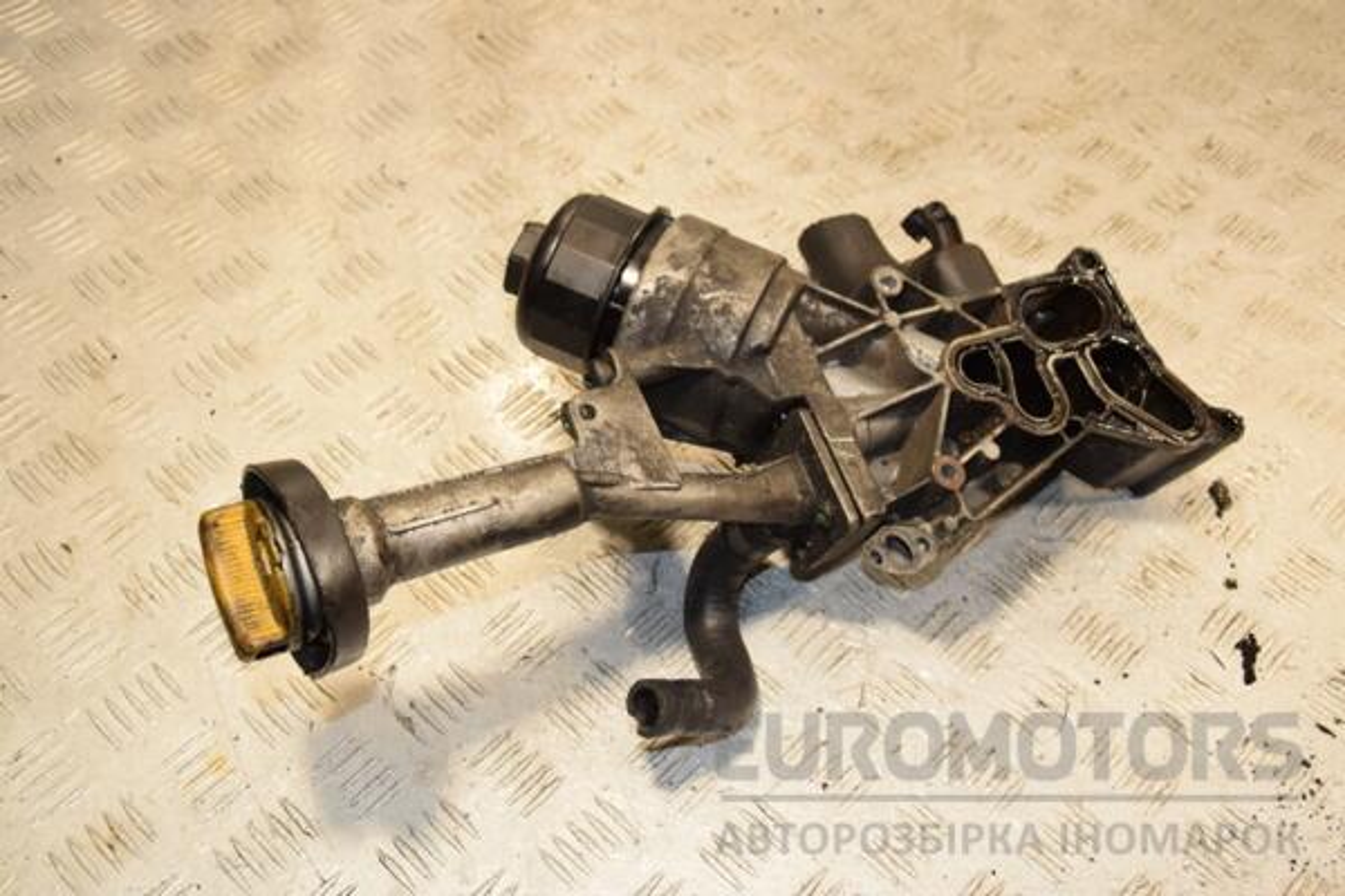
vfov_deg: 34.2
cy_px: 448
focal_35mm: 39
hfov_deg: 49.6
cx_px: 672
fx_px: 1457
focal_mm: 26
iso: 800
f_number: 7.1
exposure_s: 1/200
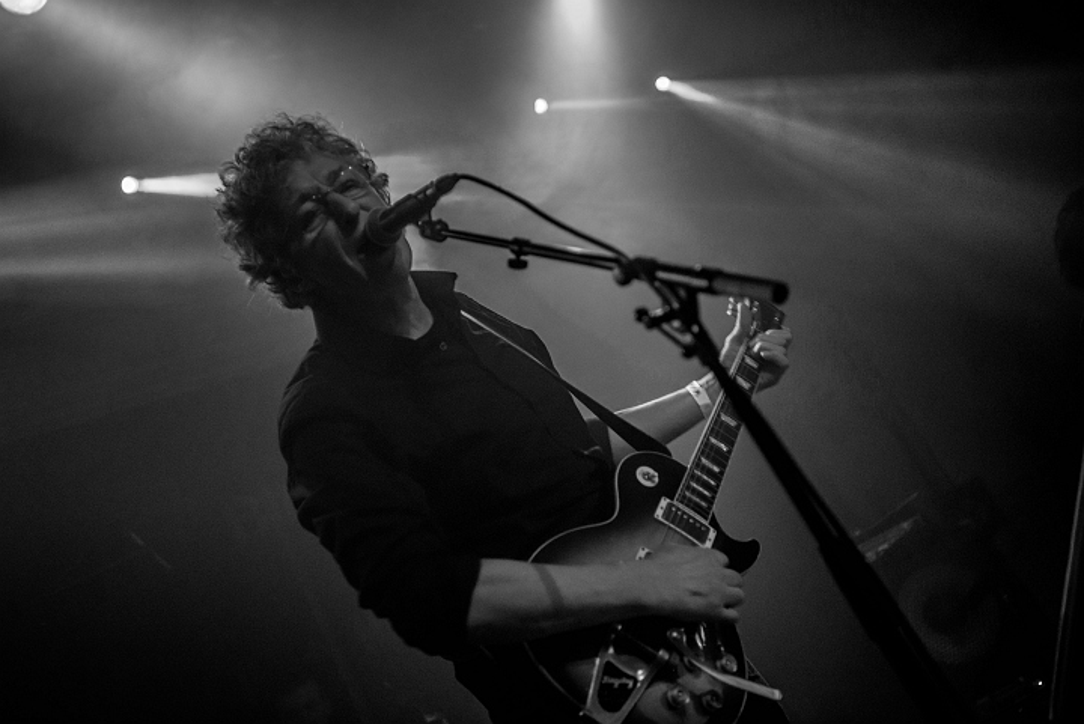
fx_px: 1446
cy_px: 362
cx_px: 542
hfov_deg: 41.1
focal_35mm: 48
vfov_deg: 28.1
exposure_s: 1/100
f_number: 2.8
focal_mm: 48
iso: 3200
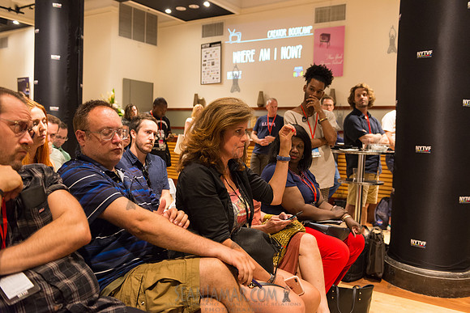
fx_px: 418
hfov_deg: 58.7
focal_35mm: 32
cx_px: 235
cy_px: 156
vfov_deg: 41.1
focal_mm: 32
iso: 3200
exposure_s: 1/125
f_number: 3.5
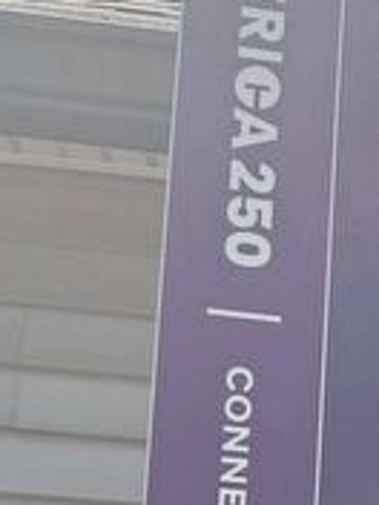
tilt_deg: +9.2
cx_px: 686
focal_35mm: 109
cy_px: 651
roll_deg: -1.4
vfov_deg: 17.0
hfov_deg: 12.4
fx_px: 1591
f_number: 1.78
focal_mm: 6.76
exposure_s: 1/3279
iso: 100
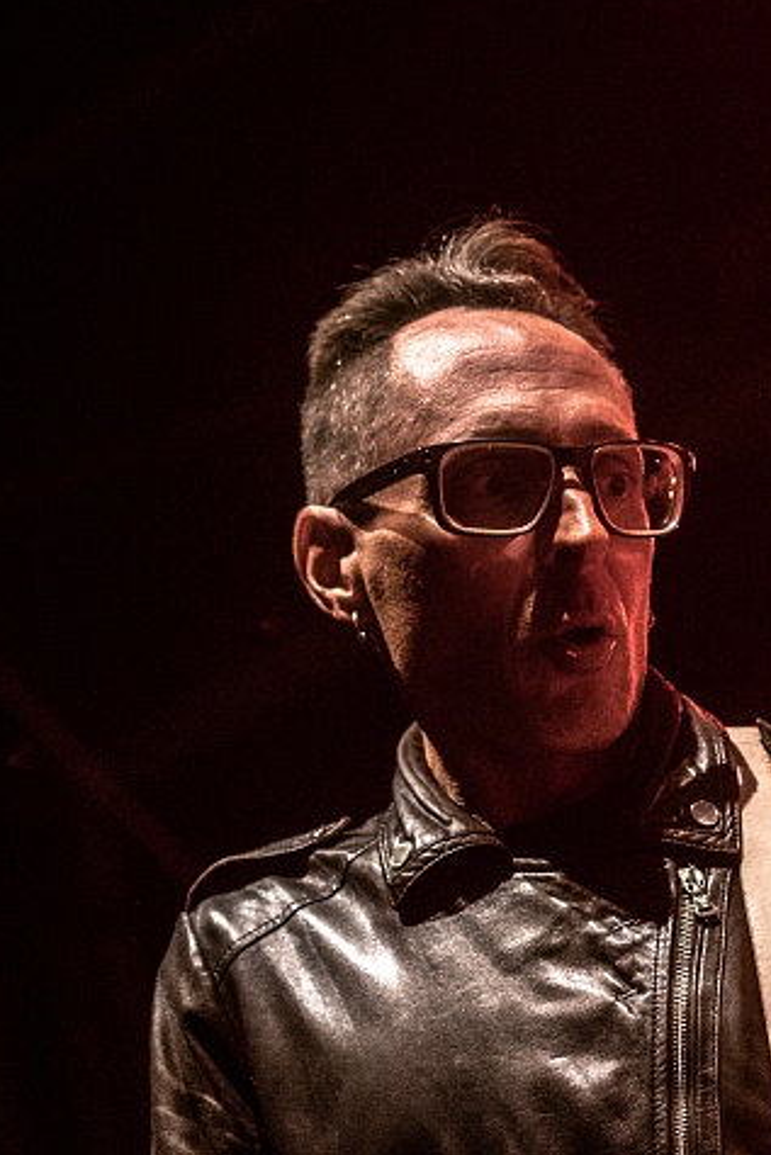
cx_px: 778
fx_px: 5104
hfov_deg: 8.6
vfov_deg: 12.9
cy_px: 574
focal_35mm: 159
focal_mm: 70
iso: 1000
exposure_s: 1/160
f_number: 2.8
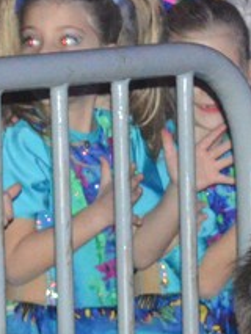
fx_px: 5840
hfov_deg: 2.5
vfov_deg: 3.3
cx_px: -75
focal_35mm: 605
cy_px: -337
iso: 3200
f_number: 5.6
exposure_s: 1/60
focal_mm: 55
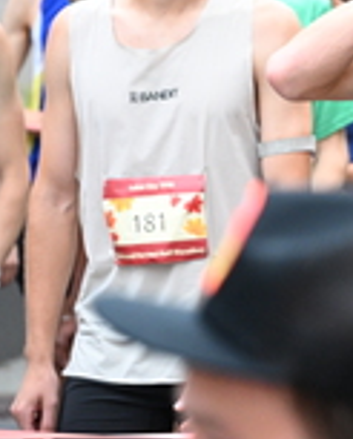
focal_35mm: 404
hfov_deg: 3.8
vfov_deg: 4.8
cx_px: 703
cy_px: 47
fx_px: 5260
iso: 2500
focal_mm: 120
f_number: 4
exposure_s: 1/400
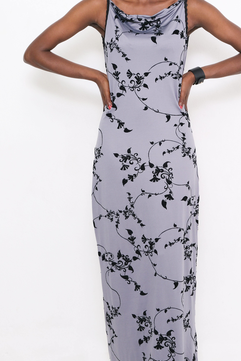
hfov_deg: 18.6
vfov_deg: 27.7
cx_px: 153
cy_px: 171
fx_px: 733
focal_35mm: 73
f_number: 5
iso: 250
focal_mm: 31.5
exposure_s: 1/180
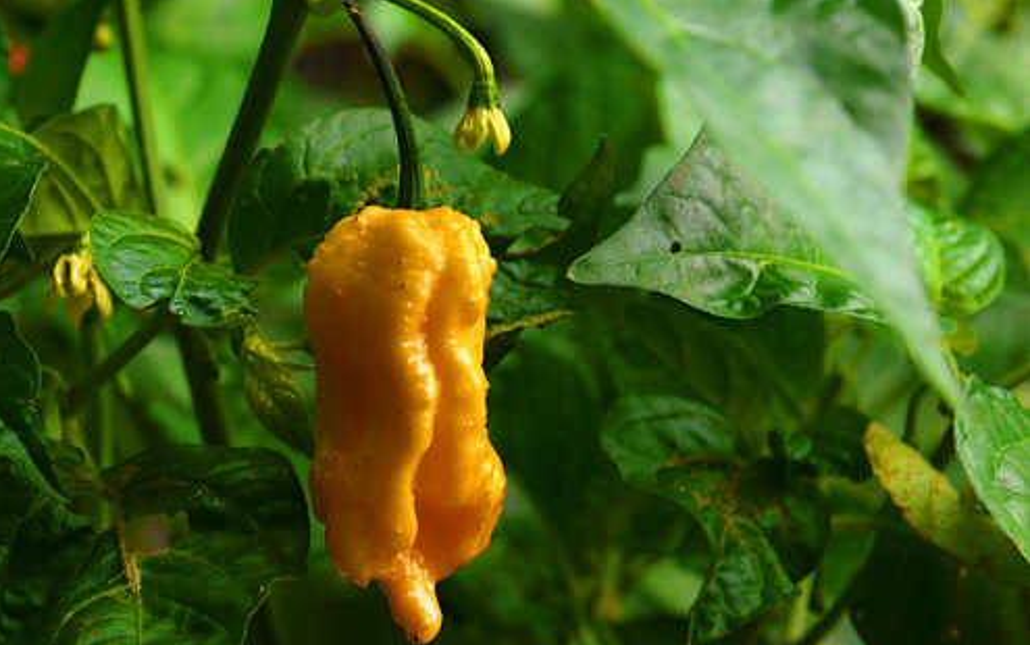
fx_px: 3005
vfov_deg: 12.3
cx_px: 512
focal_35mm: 107
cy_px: 321
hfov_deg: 19.4
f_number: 5.6
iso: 100
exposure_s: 1/80
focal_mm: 50
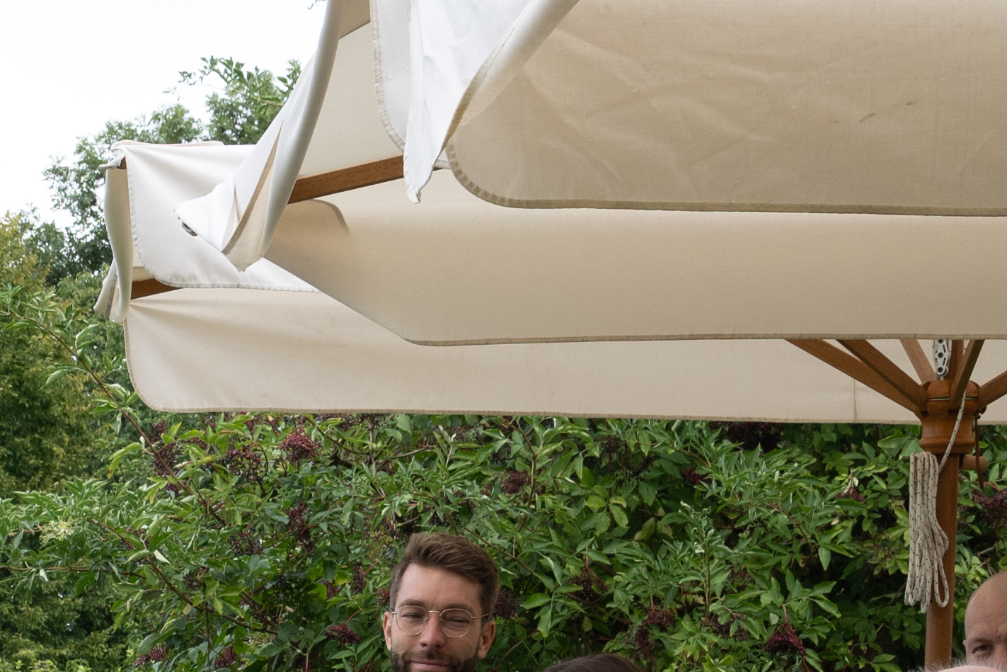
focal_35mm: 148
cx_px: -403
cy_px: 1287
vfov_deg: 8.8
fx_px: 4137
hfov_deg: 13.3
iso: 160
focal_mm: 25.5
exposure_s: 1/200
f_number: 6.3
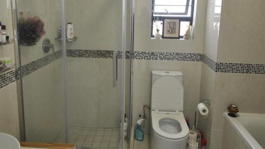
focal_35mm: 26
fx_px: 183
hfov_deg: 71.9
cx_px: 137
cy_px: 38
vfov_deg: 43.0
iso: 400
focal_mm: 10
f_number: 3.5
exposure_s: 1/30
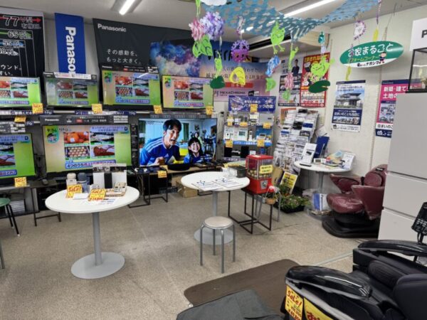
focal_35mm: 24
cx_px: 214
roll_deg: -0.4
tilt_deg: -11.0
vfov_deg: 56.8
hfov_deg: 71.6
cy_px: 160
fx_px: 296
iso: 64
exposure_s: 1/120
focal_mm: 6.76
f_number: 1.78
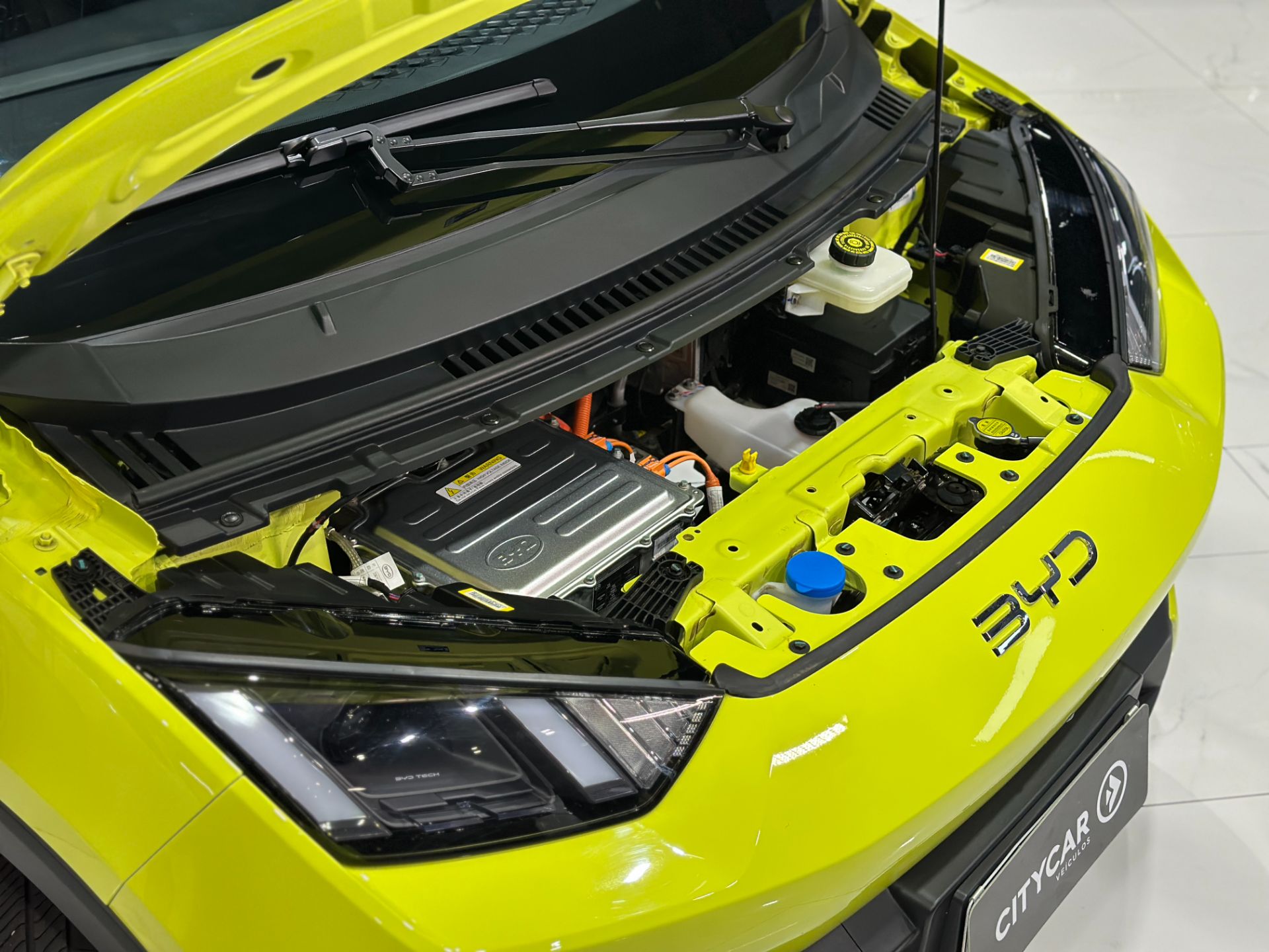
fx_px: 1760
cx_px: 634
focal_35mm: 48
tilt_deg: -33.6
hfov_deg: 39.7
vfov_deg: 30.3
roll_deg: -4.0
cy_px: 476
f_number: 1.78
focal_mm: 6.86
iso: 160
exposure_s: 1/120
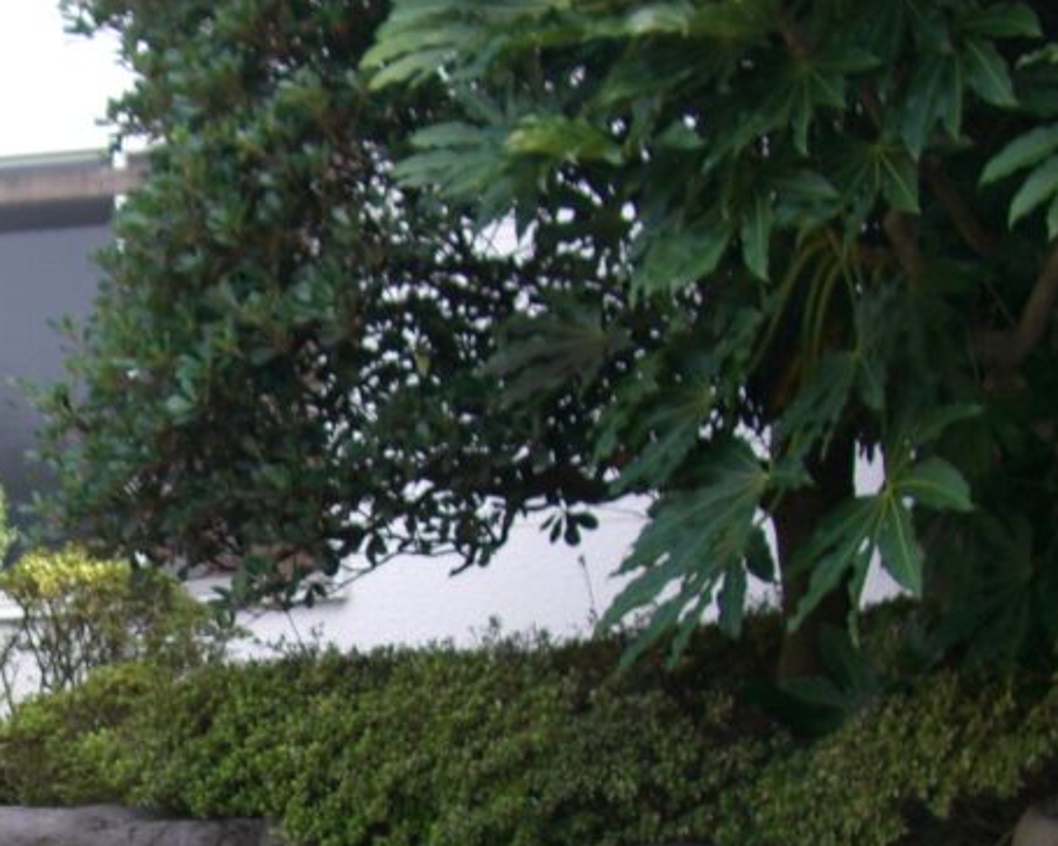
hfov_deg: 19.0
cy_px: 894
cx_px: 5
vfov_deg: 15.3
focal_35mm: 98
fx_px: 3068
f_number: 2.8
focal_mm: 7.9
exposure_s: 1/125
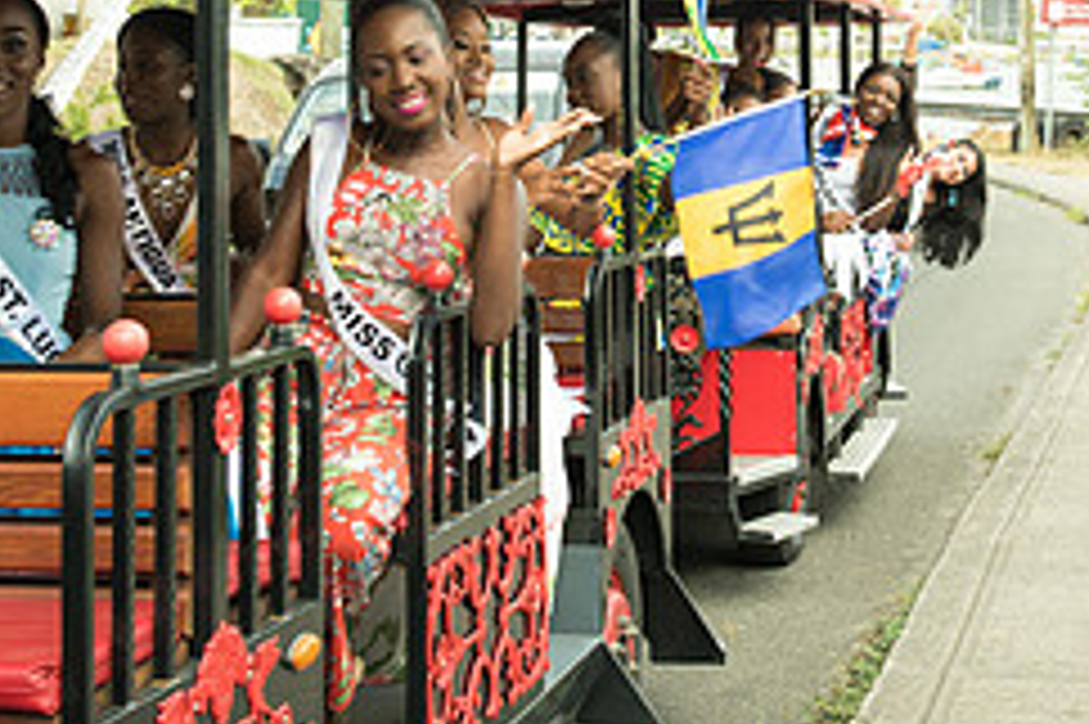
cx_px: 711
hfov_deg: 24.1
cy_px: 79
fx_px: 2539
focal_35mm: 84
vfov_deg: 16.0
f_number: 5.6
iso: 160
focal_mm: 35
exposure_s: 1/100
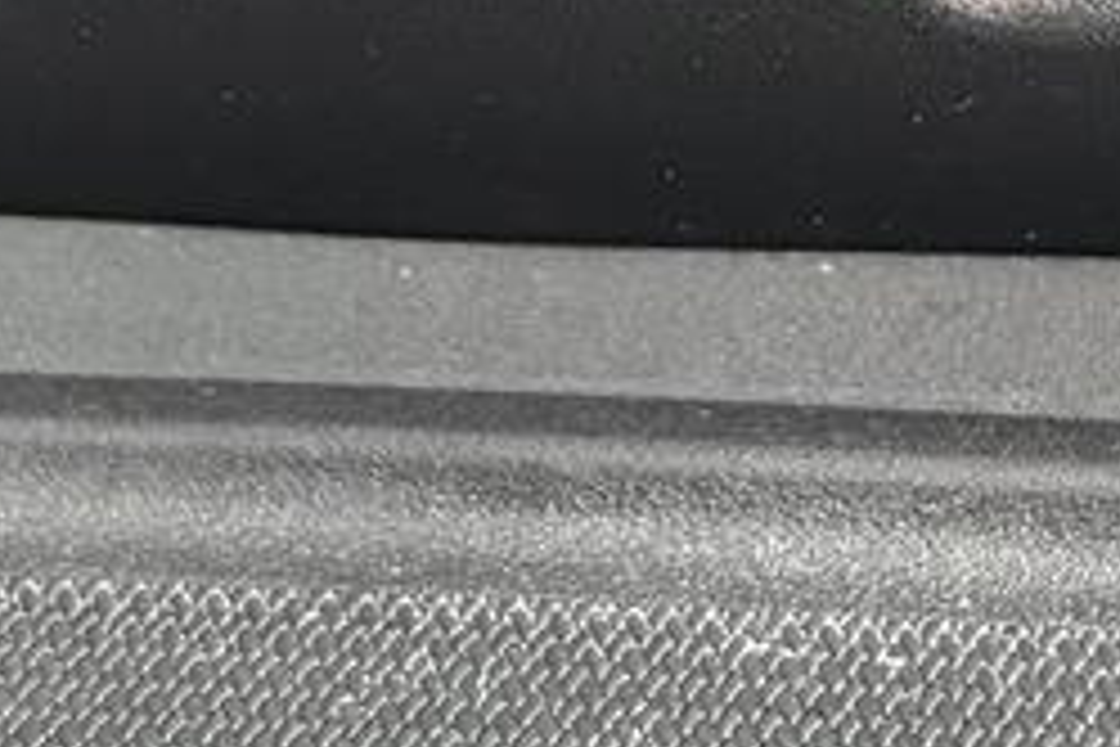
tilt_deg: -26.3
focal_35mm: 139
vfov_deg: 9.5
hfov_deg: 14.8
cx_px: 504
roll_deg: +4.7
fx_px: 4324
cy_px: -490
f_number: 1.6
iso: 320
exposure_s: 1/60
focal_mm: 5.96
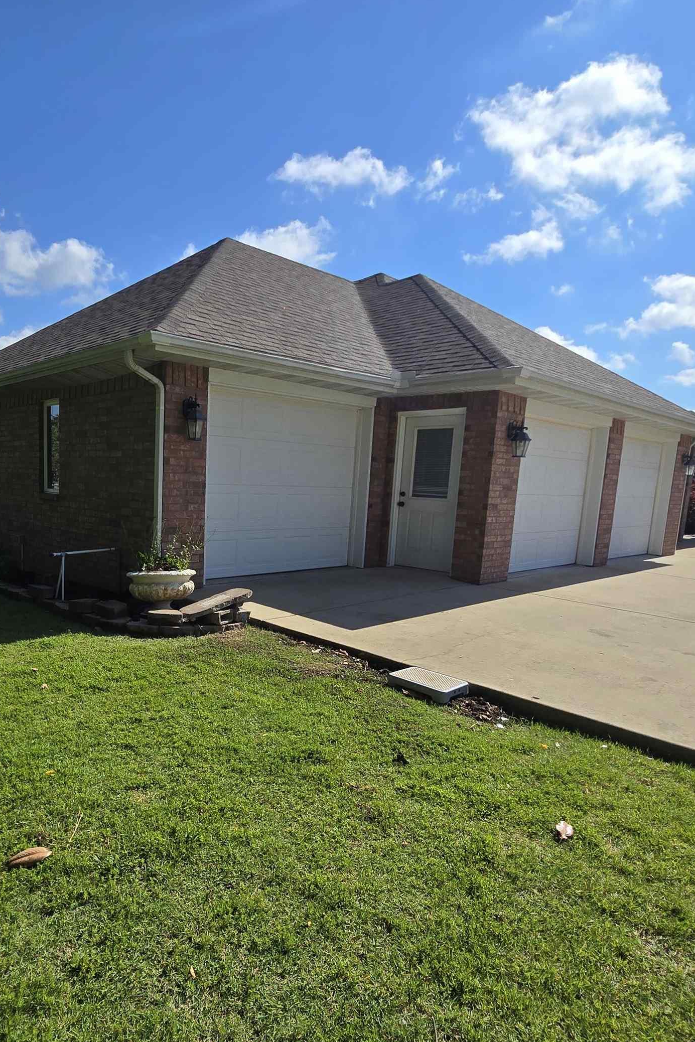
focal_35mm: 20
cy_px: 566
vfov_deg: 83.8
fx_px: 579
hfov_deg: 60.3
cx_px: 226
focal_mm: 2.2
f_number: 2.2
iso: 50
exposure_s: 1/3945
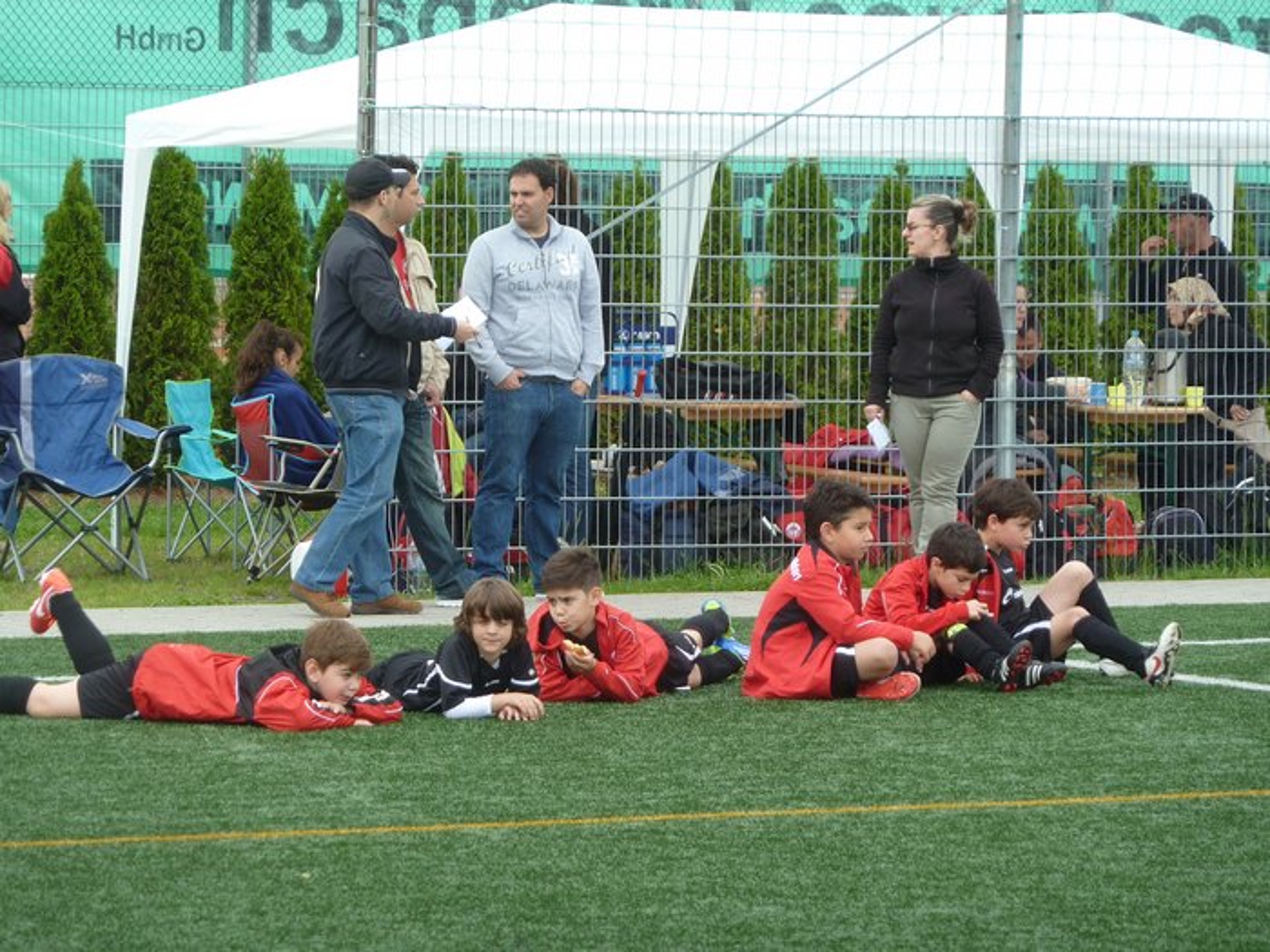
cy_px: 476
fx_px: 7191
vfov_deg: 7.6
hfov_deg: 10.1
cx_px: 635
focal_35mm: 196
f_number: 4.5
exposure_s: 1/100
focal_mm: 32.1
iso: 80
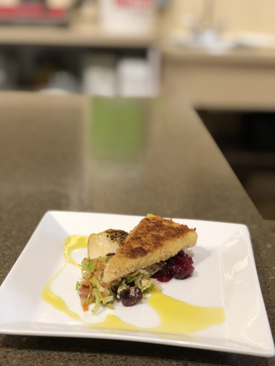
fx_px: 551
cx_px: 138
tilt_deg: -20.0
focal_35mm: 52
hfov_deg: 28.0
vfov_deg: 36.8
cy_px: 183
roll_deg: -1.8
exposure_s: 1/60
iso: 100
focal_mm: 6
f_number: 2.4
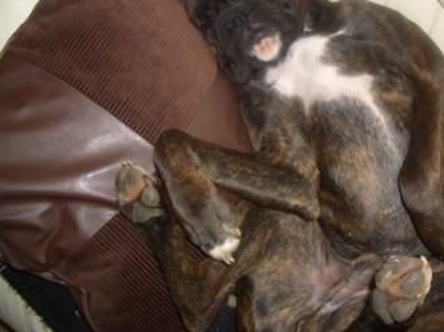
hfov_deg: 40.0
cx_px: 291
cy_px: 125
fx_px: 602
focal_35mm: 47
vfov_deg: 30.7
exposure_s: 1/60
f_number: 2.6
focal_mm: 5.8
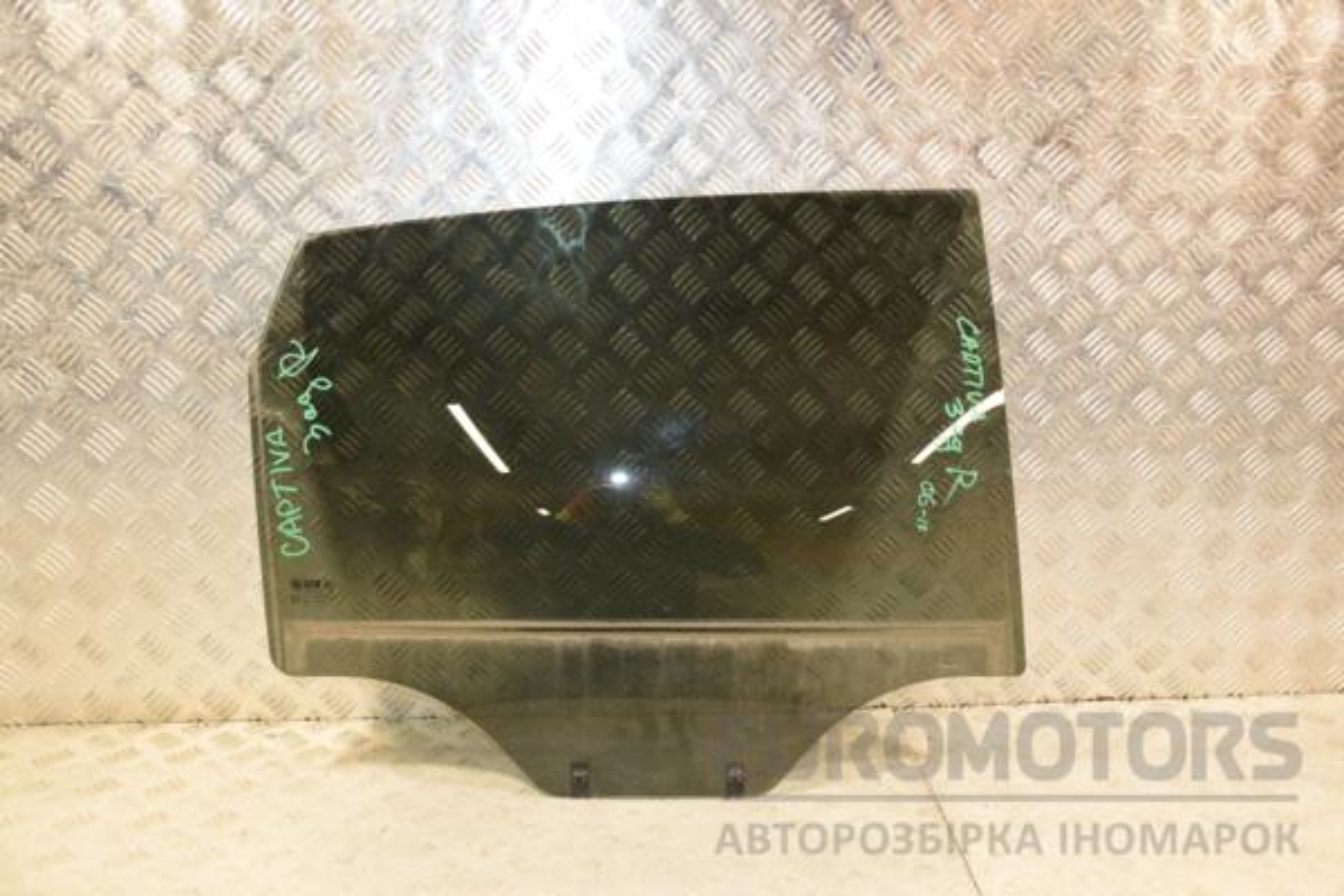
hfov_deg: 51.3
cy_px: 448
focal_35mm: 38
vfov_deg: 35.5
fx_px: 1400
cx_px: 672
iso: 800
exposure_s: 1/125
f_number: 5
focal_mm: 25
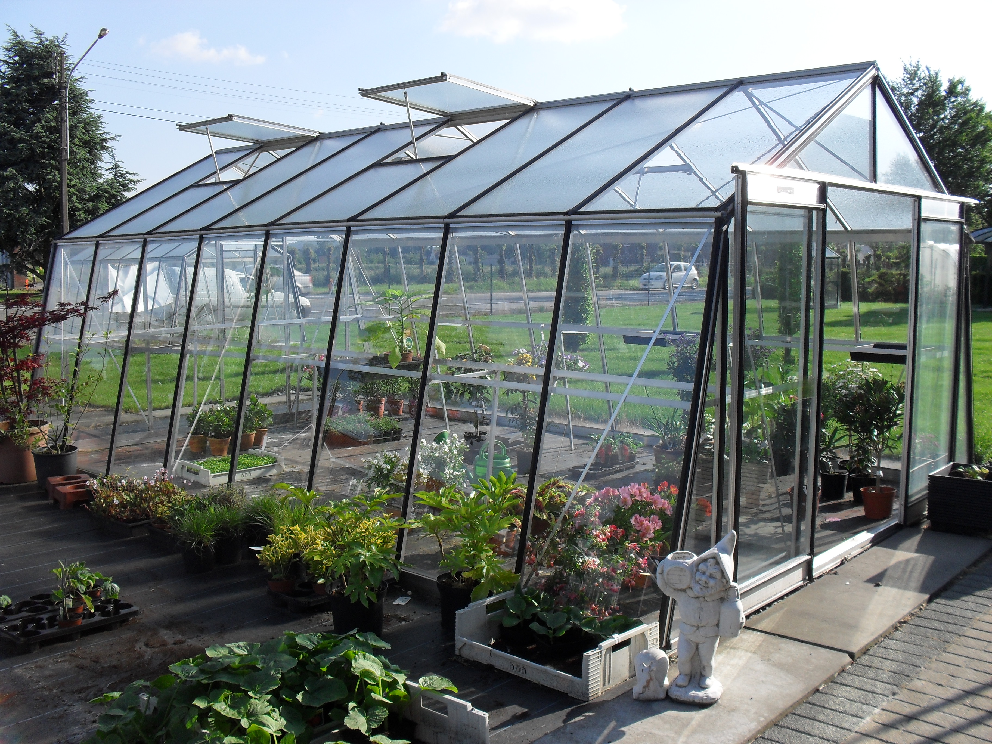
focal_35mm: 35
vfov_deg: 40.7
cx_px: 496
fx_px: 1003
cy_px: 372
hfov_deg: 52.6
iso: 80
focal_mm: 6.3
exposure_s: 1/125
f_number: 8.4
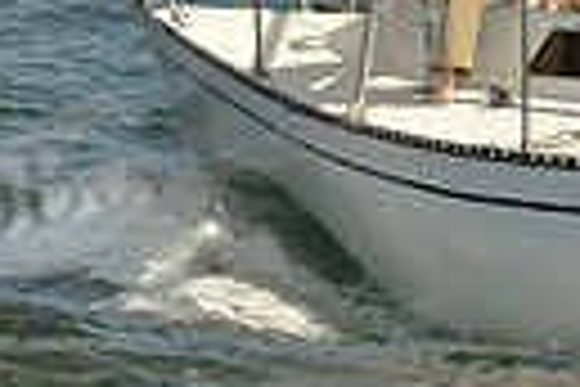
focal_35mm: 523
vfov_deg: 2.6
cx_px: 602
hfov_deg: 3.9
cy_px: -106
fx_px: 8425
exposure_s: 1/1250
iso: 200
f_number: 8
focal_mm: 116
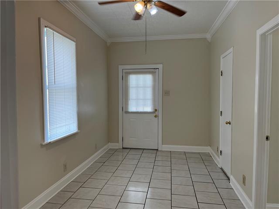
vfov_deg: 53.1
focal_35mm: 26
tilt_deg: -3.7
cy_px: 104
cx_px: 140
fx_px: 210
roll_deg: -0.1
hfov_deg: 67.3
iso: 50
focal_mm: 5.1
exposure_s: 1/120
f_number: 1.6
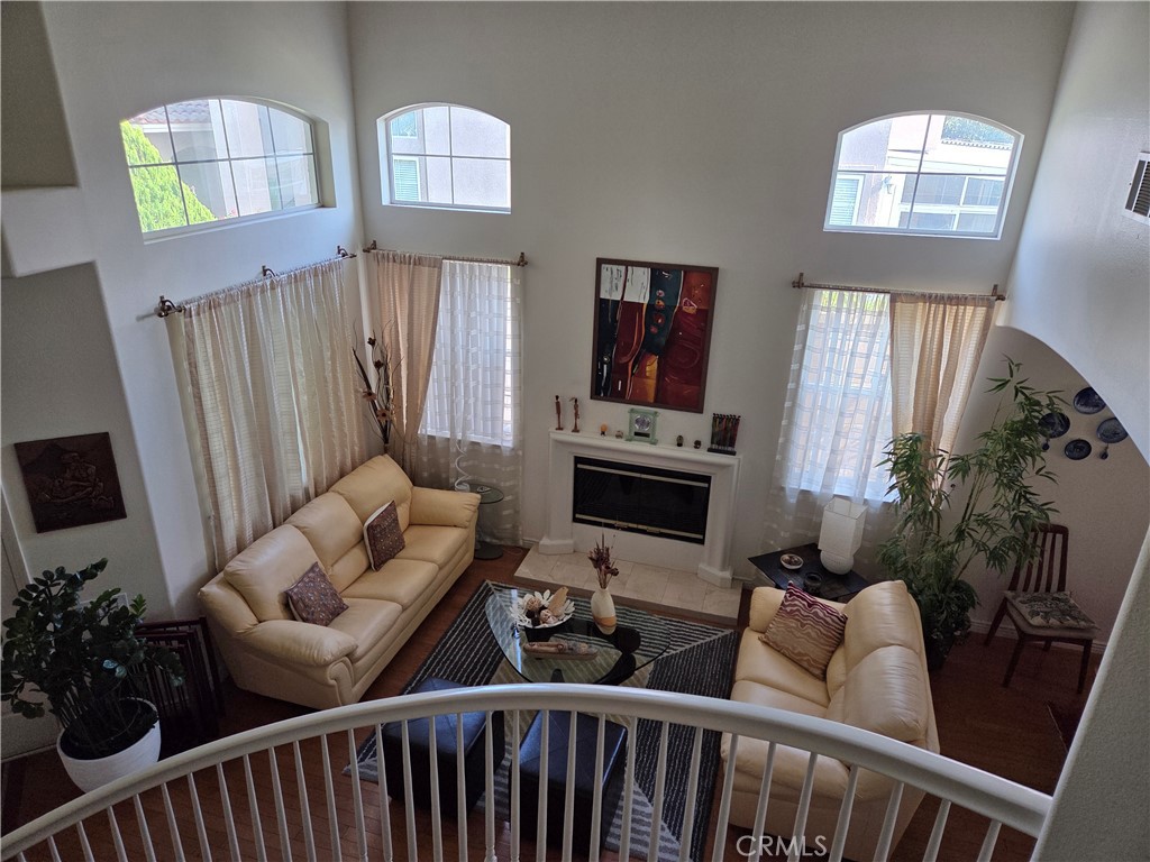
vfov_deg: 58.9
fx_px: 764
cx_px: 575
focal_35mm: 23
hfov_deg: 73.9
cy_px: 431
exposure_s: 1/180
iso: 125
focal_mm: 5.4
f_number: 1.8
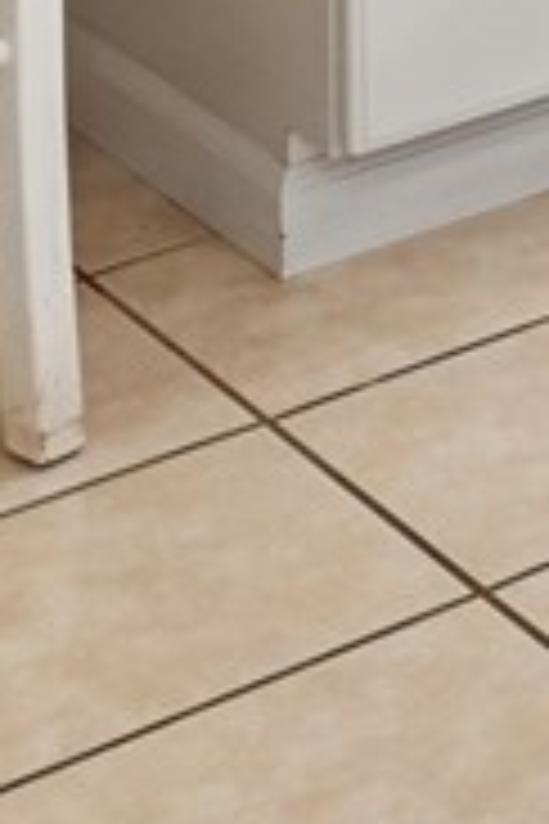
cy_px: -1479
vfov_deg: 10.2
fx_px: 3614
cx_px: 1856
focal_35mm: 158
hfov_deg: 7.3
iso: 500
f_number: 9
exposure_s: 1/50
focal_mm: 17
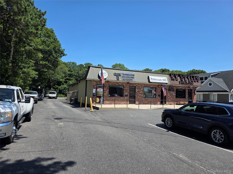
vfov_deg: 58.9
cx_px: 116
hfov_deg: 73.9
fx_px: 155
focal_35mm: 23
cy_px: 87
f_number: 1.7
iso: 80
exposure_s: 1/4434
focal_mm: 6.3
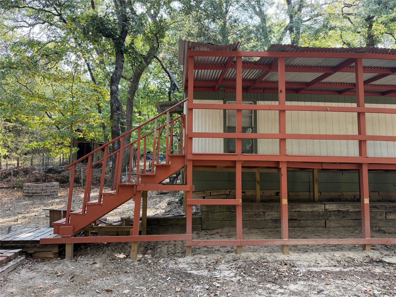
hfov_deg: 71.6
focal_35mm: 24
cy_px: 148
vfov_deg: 56.8
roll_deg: -0.3
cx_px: 198
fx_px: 275
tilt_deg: +6.4
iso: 160
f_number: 1.78
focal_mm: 6.76
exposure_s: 1/215
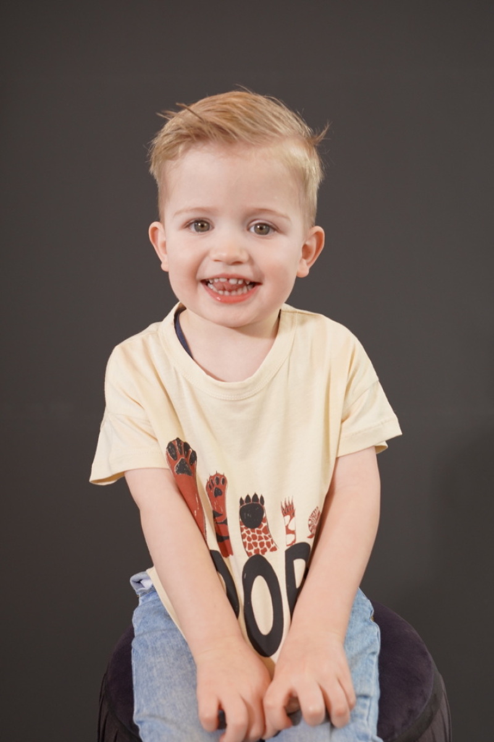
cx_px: 247
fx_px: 679
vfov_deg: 57.2
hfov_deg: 40.0
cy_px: 371
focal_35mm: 33
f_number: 4
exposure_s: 1/160
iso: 400
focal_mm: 22
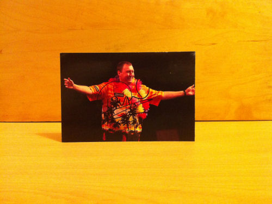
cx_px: 136
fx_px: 275
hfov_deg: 52.6
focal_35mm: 35
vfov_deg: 40.7
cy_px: 102
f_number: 2.8
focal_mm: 3.85
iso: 400
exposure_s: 1/15
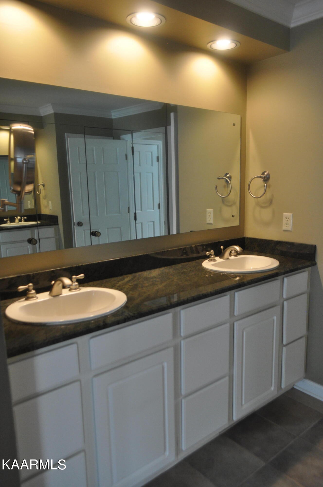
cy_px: 244
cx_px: 162
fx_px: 364
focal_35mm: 27
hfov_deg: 47.8
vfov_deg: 67.4
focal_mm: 18
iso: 720
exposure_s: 1/60
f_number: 4
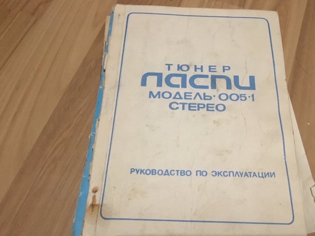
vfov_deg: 39.6
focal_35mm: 36
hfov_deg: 51.2
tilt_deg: -63.4
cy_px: 127
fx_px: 328
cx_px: 181
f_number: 2.4
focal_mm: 3.3
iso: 500
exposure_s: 1/17
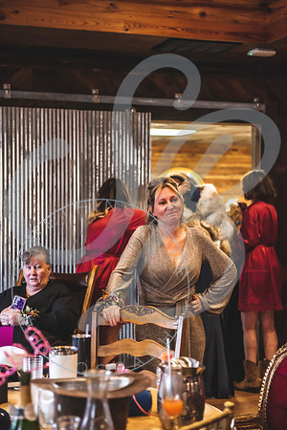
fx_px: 837
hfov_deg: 19.5
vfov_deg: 28.8
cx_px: 144
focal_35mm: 70
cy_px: 215
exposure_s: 1/125
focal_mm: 70
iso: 1600
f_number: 2.8
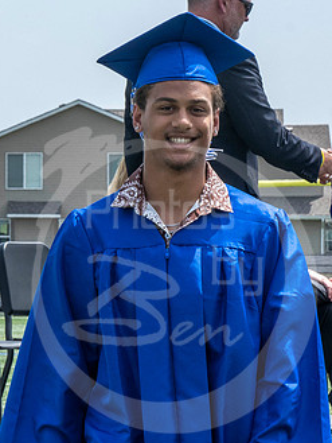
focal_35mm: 269
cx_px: 10
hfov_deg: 5.5
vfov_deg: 7.4
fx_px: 3438
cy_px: 207
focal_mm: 70
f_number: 13
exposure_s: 1/250
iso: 200
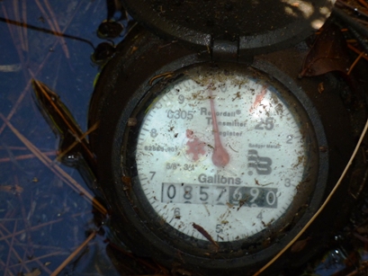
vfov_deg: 5.7
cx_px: 184
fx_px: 2765
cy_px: 138
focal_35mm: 260
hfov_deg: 7.6
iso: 100
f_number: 4.7
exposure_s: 1/60
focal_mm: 42.6
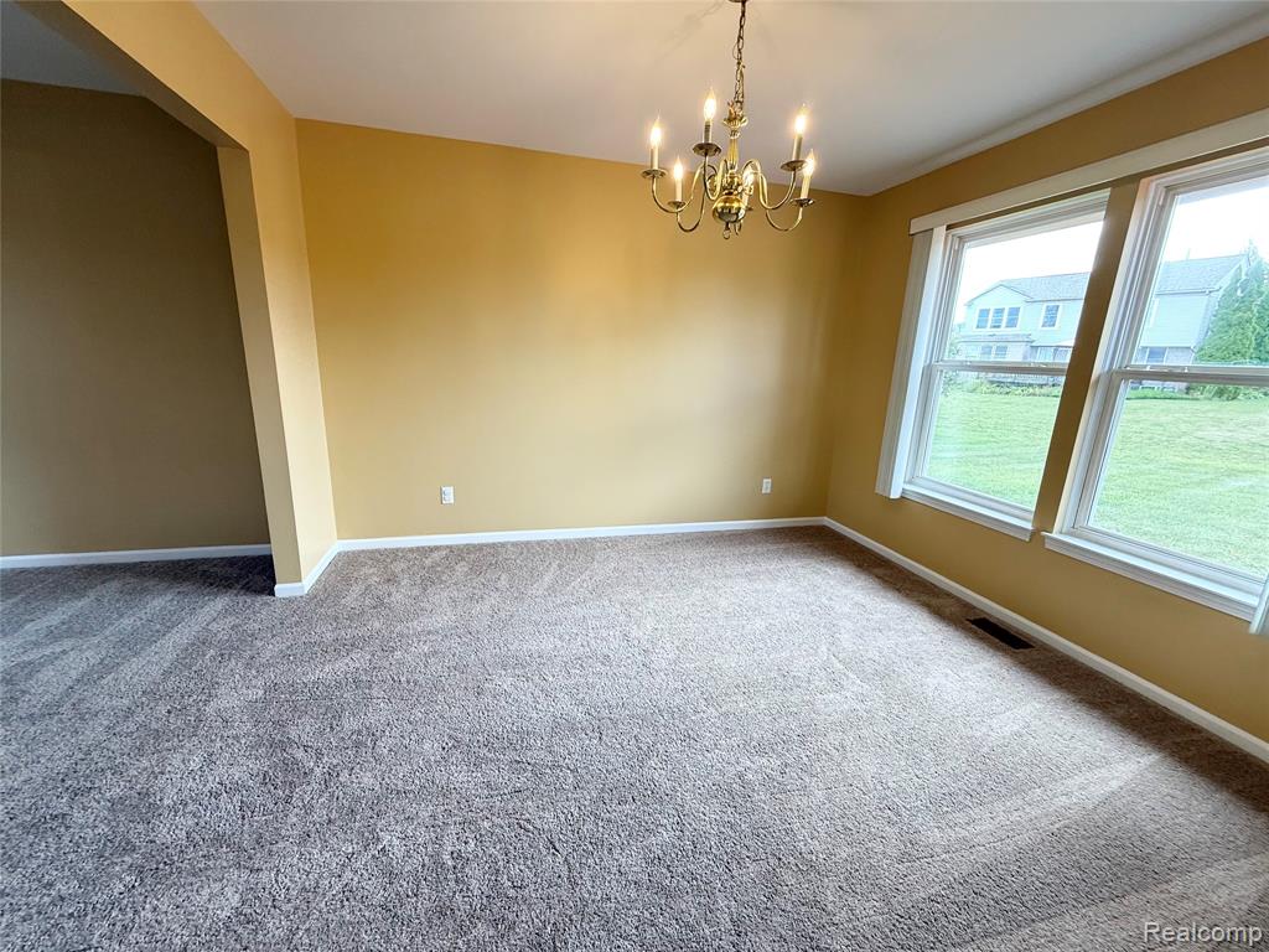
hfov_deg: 102.1
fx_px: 513
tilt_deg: -13.5
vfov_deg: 85.7
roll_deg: -2.1
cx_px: 634
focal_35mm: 14
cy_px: 476
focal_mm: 2.22
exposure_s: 1/120
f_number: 2.2
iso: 125
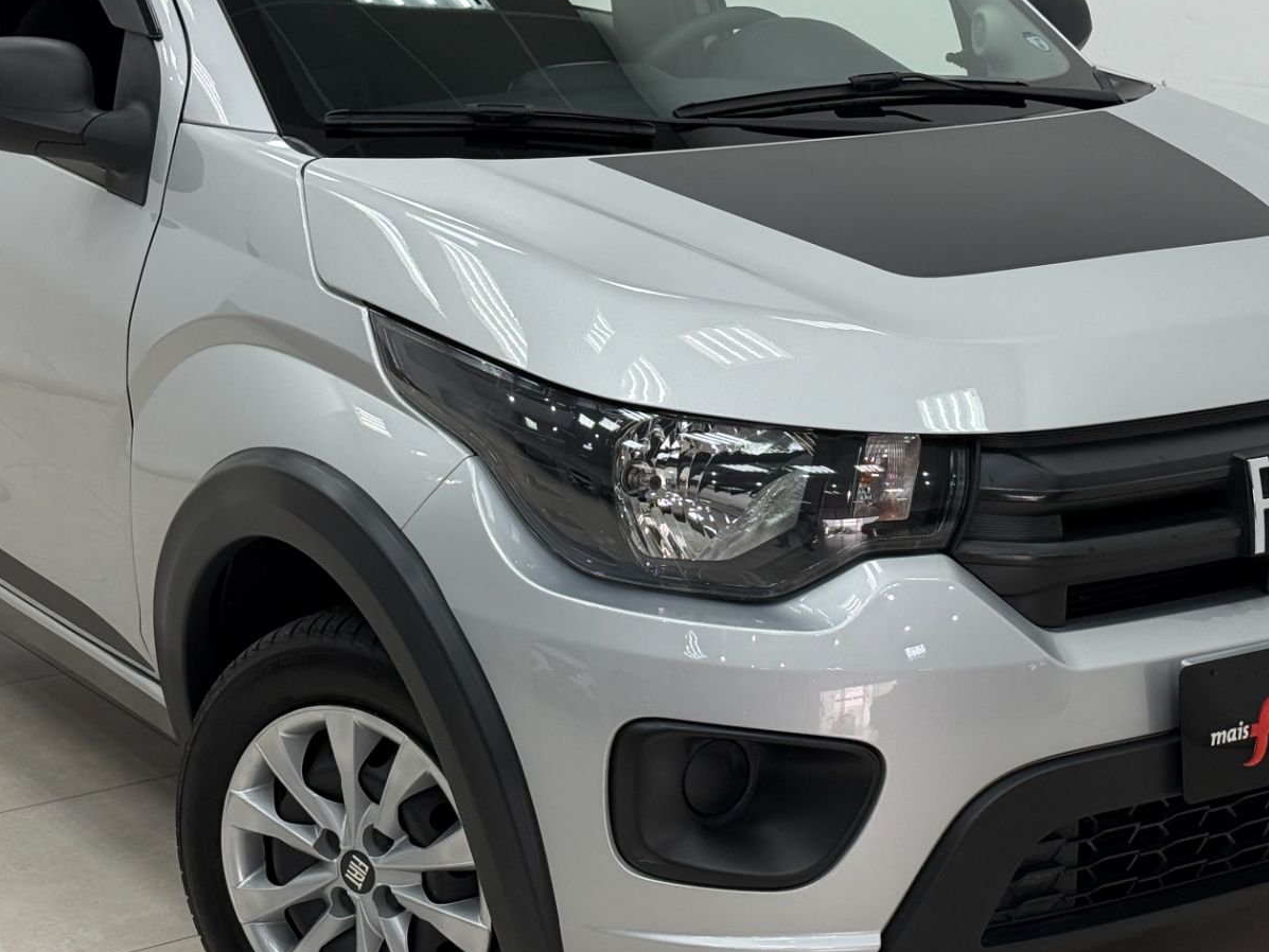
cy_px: 413
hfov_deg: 25.3
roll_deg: +1.2
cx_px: 641
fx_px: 2823
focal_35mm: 77
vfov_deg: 19.1
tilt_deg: -12.0
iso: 100
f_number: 1.78
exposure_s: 1/124
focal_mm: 6.76
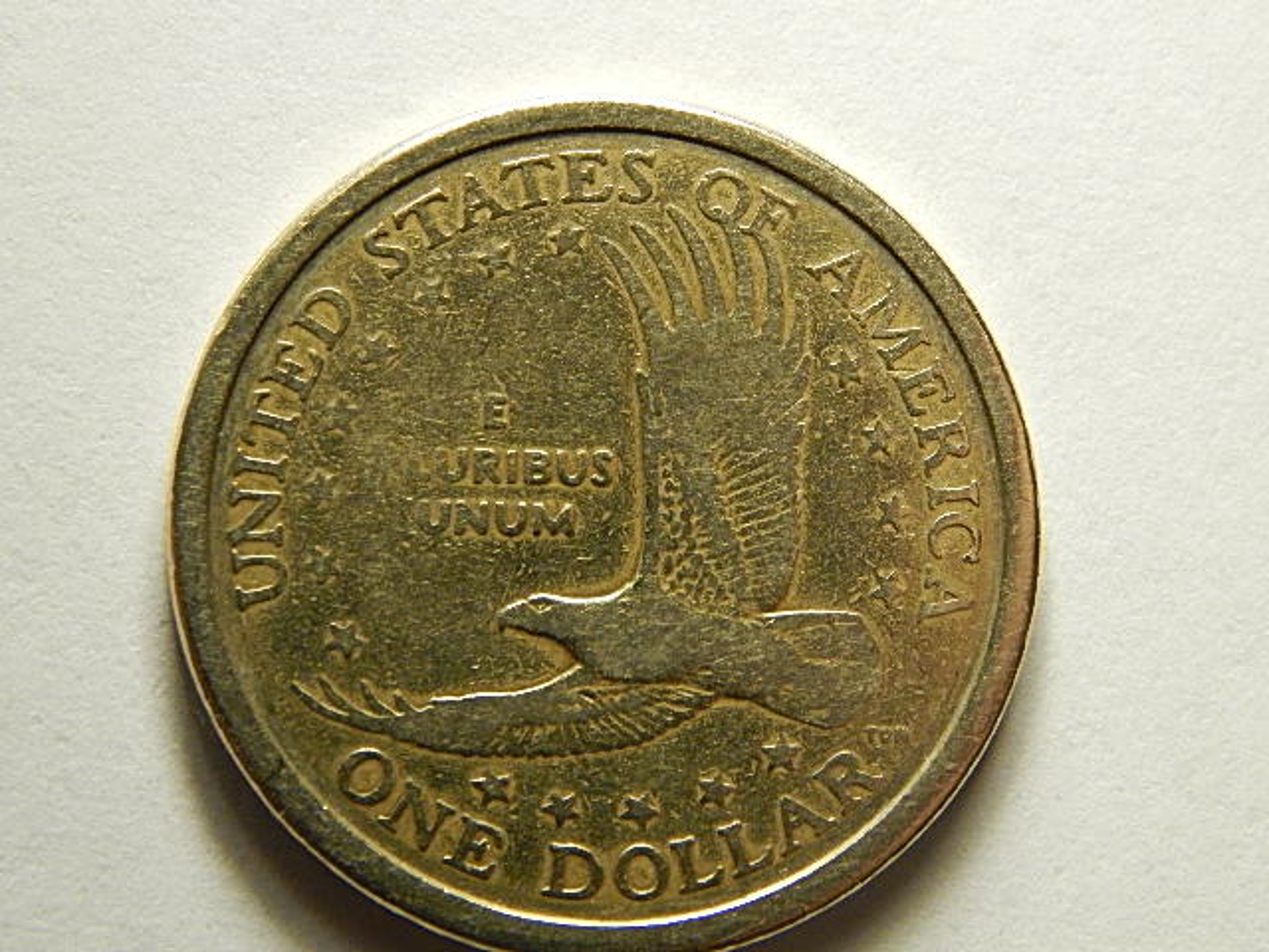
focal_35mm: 132
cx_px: 634
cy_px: 476
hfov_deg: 14.9
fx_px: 4839
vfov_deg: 11.2
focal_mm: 23.4
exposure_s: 1/320
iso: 800
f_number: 4.8
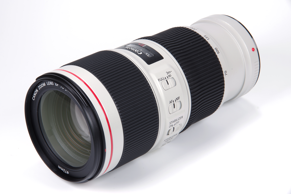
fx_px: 945
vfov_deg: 11.7
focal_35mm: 117
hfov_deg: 17.5
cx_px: 146
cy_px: 97
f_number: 16
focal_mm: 78
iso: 100
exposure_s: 1/6
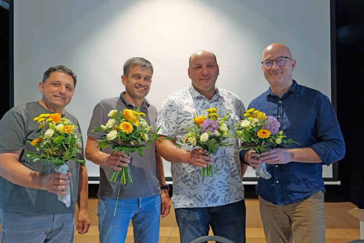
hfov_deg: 50.7
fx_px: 384
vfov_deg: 35.1
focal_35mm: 38
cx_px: 182
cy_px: 122
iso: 10000
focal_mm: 38
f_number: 6.3
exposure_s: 1/50
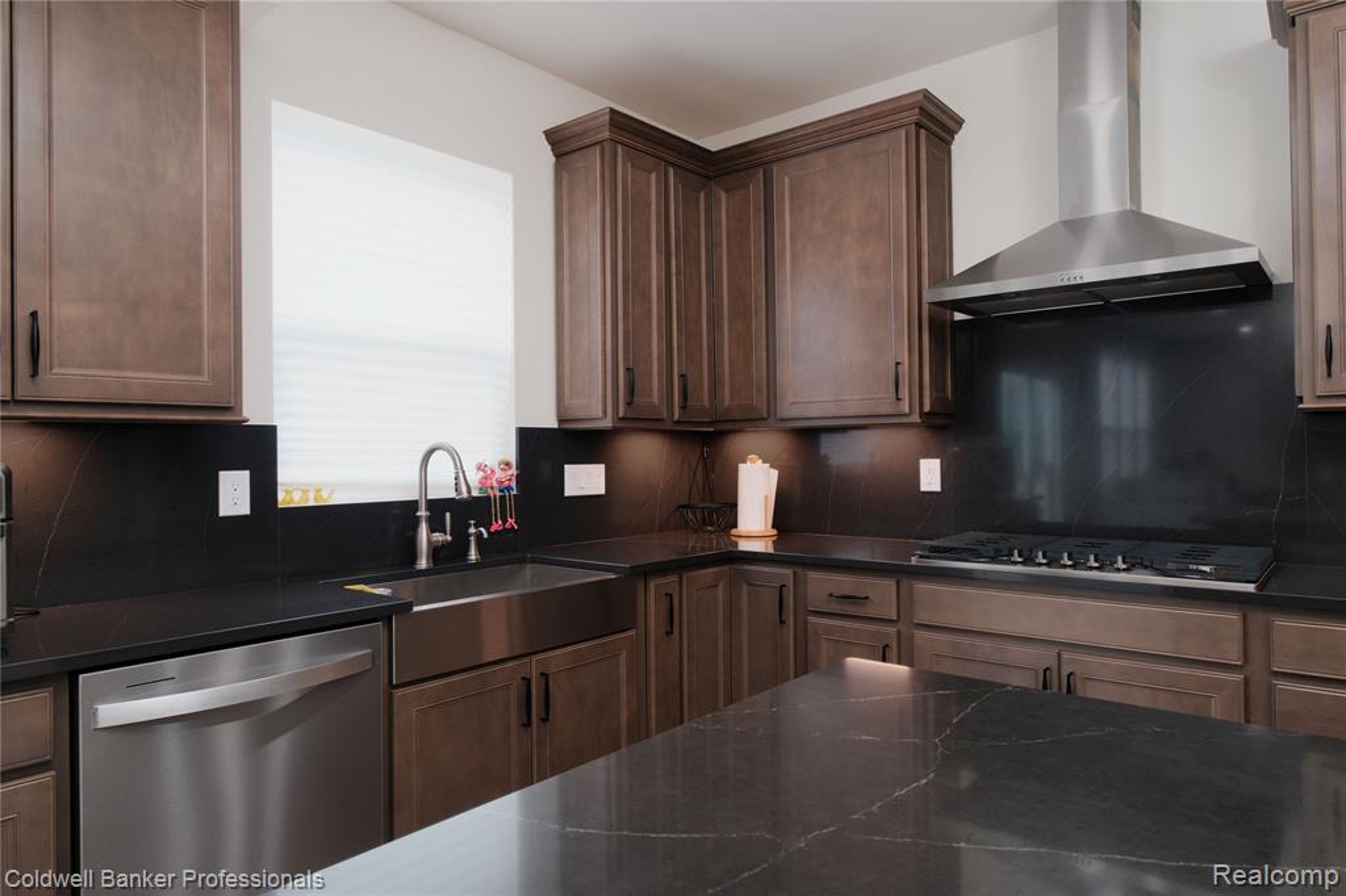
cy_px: 448
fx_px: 822
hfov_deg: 78.6
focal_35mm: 22
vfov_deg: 57.2
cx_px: 673
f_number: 6.4
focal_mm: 14.4
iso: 800
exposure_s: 1/250
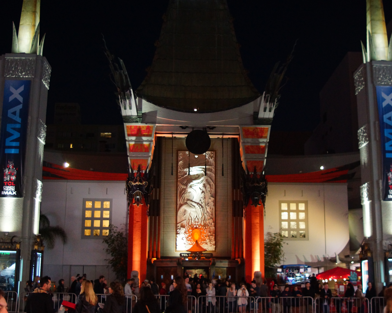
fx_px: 557
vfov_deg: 31.5
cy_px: 155
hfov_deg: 38.7
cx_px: 218
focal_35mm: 48
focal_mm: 28
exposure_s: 1/40
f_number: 4
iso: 1600
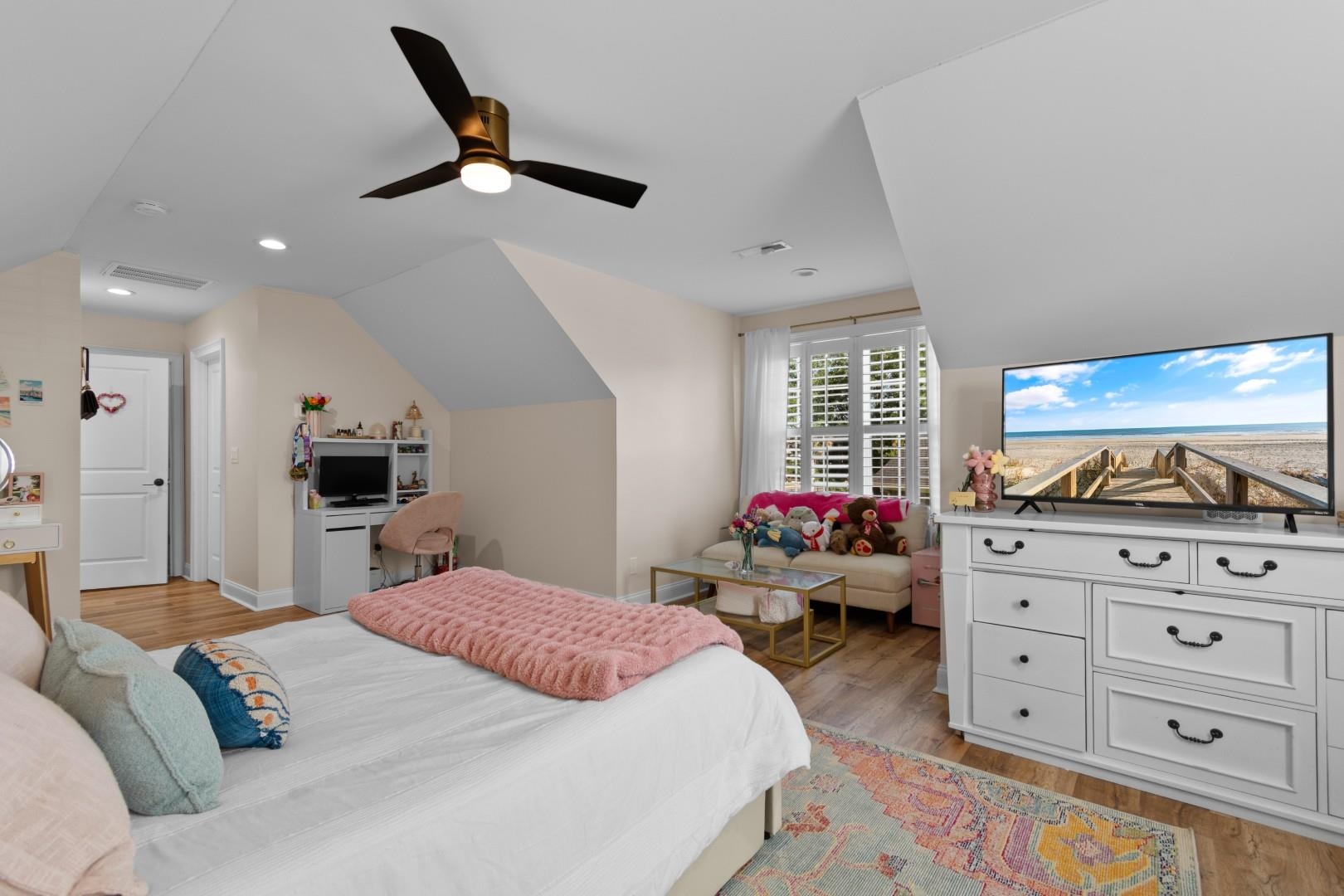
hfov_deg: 100.4
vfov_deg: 77.3
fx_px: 560
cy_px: 448
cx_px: 672
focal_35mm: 15
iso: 100
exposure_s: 1/3
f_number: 4.5
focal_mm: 10
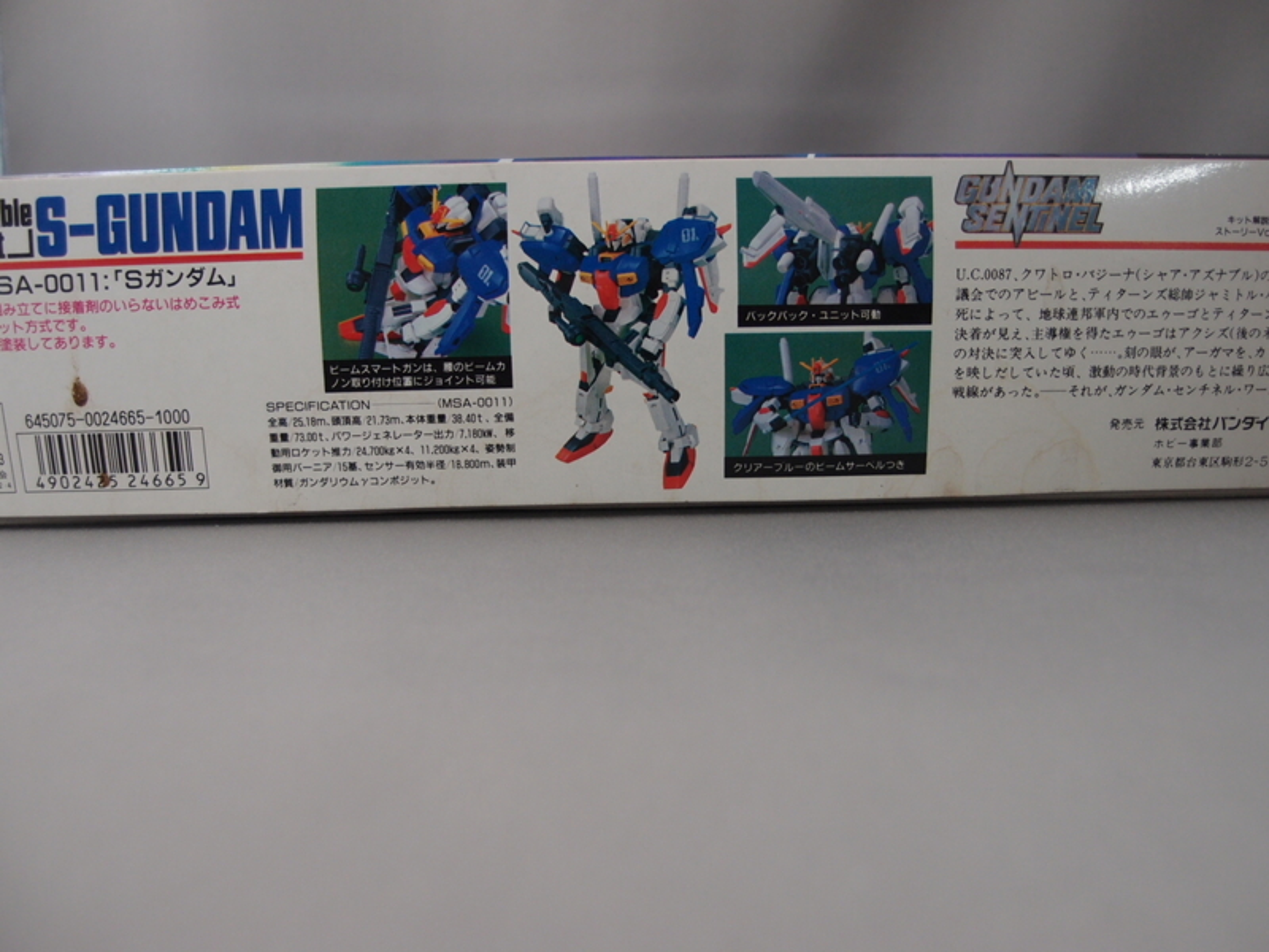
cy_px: 476
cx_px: 634
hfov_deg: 63.4
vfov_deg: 49.7
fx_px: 1026
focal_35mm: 28
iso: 100
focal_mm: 6
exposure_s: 1/25
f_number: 1.8
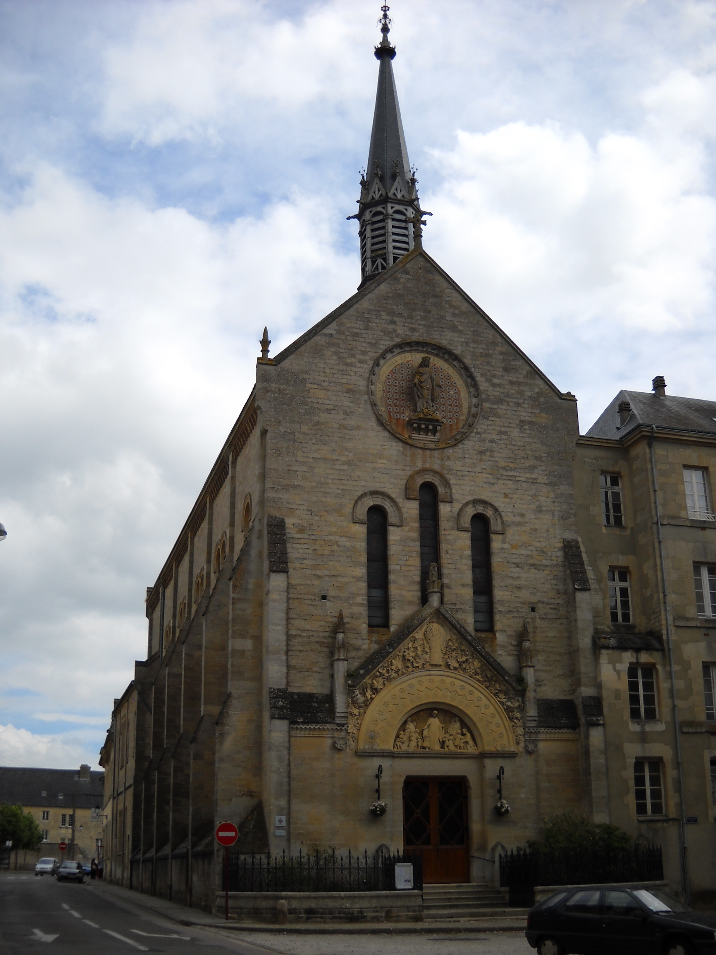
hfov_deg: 35.1
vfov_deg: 45.8
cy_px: 478
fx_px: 1131
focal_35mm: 41
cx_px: 358
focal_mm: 6.72
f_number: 5.5
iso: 64
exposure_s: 1/384
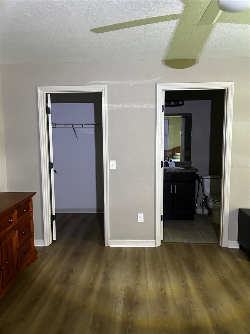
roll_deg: +0.3
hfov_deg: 53.1
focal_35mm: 26
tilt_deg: -6.2
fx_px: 250
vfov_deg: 67.3
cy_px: 167
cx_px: 125
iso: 500
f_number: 1.5
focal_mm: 5.7
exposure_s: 1/54
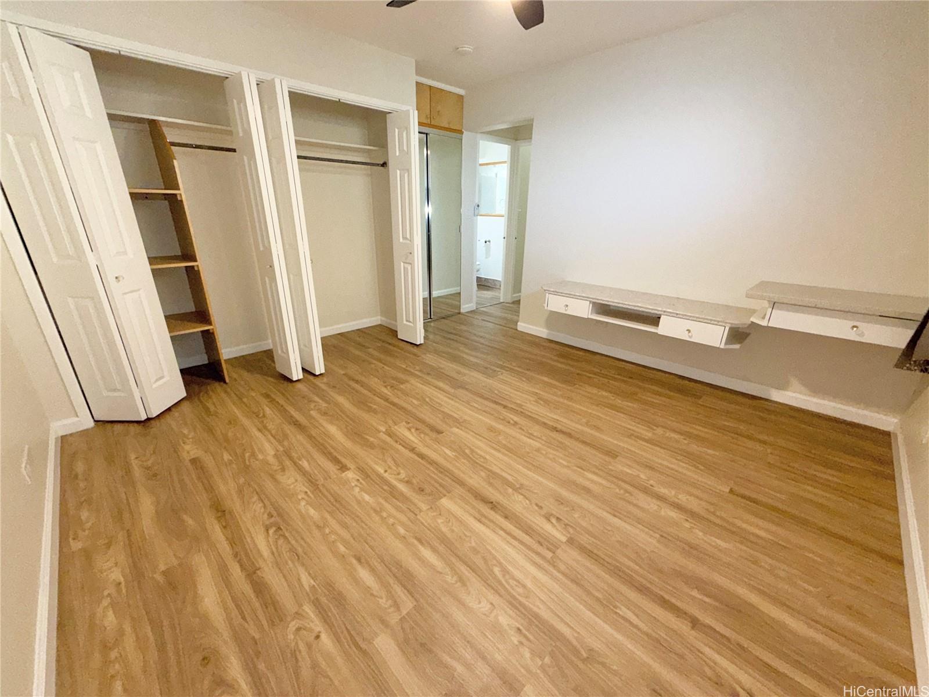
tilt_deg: -19.8
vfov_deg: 85.7
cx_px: 464
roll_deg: -0.4
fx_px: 376
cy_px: 348
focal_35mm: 14
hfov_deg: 102.1
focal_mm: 2.22
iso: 125
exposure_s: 1/60
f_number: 2.2
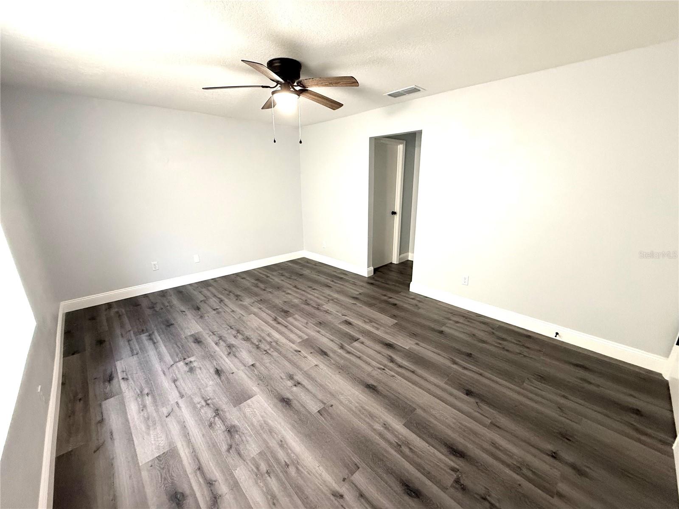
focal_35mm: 14
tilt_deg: -15.2
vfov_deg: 85.7
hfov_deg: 102.1
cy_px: 254
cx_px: 340
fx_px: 275
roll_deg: +0.2
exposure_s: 1/60
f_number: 2.2
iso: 400
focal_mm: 2.22
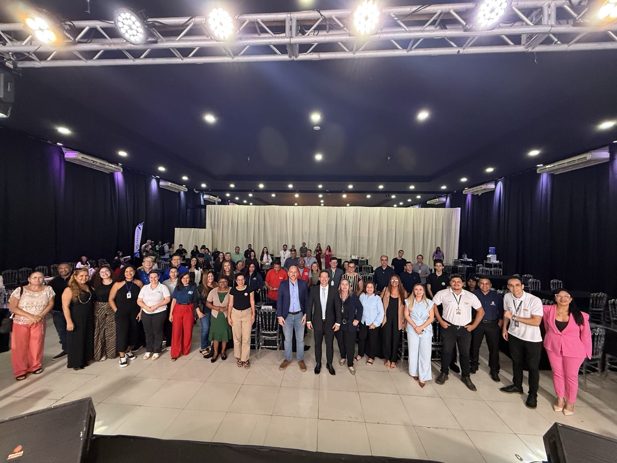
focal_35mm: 14
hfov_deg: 102.1
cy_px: 232
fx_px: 250
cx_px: 308
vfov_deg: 85.7
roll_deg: -1.1
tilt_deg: +0.7
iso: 500
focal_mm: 2.22
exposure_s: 1/59
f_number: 2.2
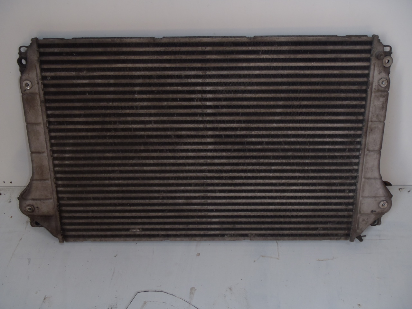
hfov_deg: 49.0
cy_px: 154
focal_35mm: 38
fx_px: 452
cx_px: 206
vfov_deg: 37.7
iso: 100
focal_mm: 6.83
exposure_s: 1/40
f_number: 4.6
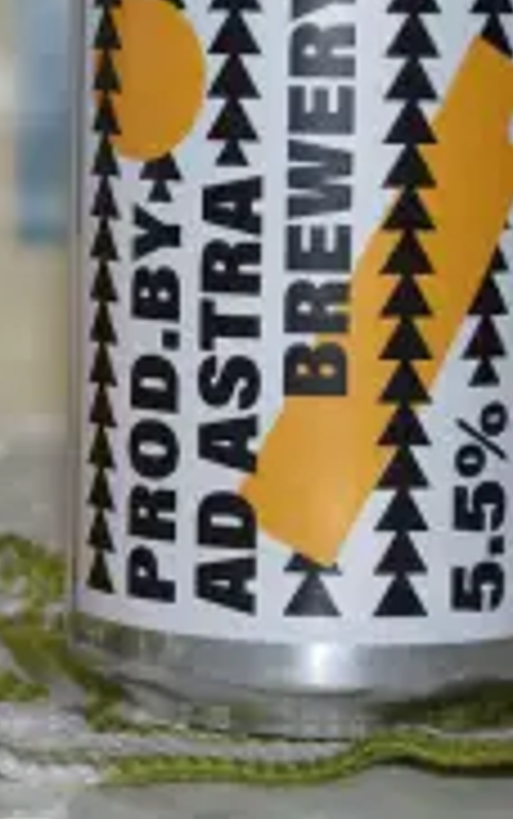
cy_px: 277
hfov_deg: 7.1
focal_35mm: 185
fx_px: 4135
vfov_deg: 11.3
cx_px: -22
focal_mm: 55
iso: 400
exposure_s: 1/60
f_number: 5.6
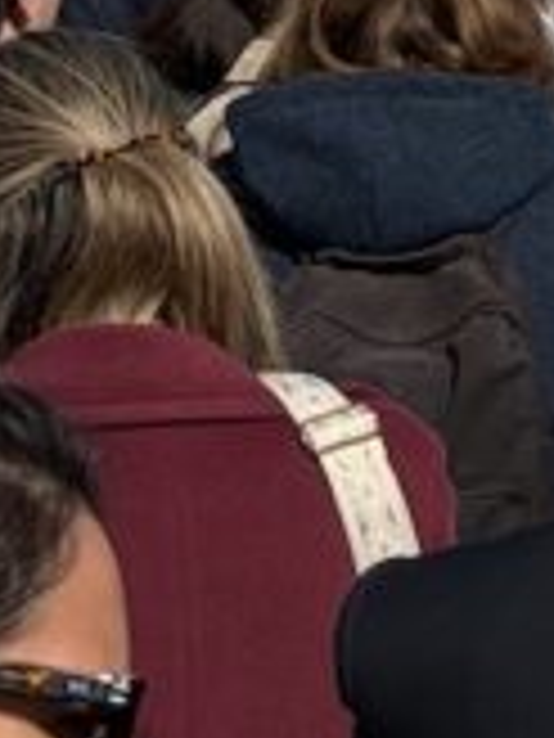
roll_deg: +0.8
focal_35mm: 299
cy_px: -1134
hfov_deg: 4.9
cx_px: 964
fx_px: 6380
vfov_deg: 6.3
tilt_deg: +10.2
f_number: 1.78
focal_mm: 6.76
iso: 80
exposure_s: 1/9901
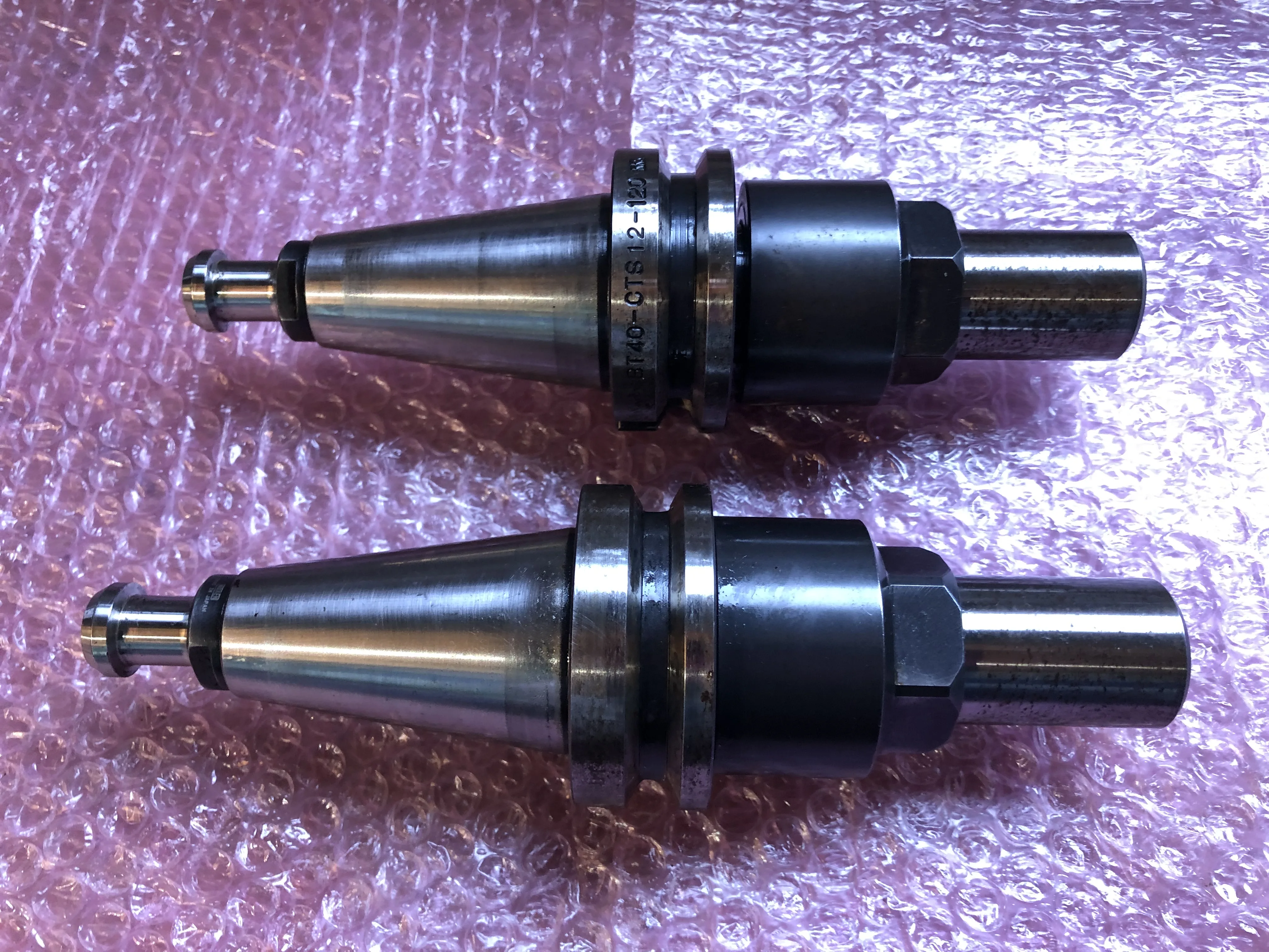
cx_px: 634
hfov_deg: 63.4
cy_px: 476
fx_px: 1026
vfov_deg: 49.7
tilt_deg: -66.3
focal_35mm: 28
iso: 50
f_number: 1.8
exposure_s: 1/15
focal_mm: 3.99
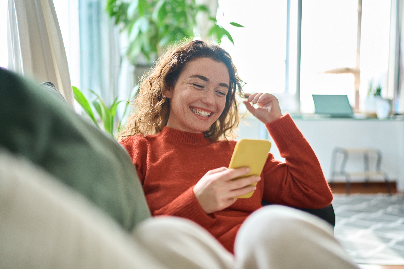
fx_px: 393
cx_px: 202
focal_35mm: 35
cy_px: 134
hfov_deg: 54.4
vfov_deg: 37.9
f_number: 1.4
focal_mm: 35
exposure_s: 1/1000
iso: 800
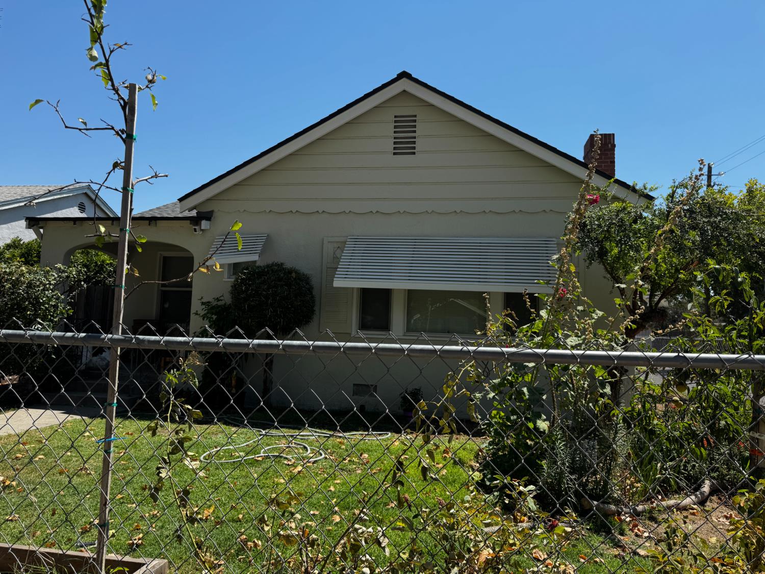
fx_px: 530
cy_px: 287
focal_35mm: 24
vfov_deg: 56.8
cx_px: 382
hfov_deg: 71.6
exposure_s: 1/3413
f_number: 1.78
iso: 80
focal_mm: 6.76
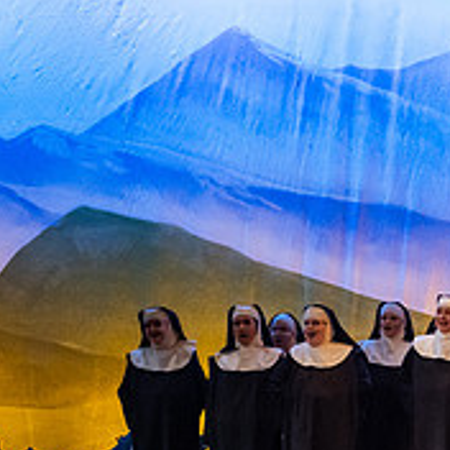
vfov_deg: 8.9
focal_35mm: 196
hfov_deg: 8.8
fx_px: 2883
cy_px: 387
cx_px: 634
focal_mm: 70
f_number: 2.8
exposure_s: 1/200
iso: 5000
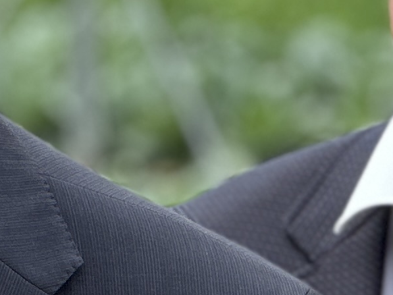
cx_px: -308
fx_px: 5905
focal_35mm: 520
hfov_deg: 3.8
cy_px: 173
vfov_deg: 2.9
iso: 25
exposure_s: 1/215
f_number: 2.8
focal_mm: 9
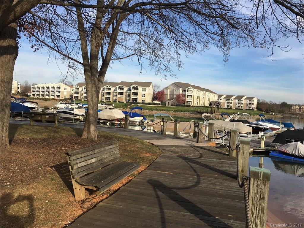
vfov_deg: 48.2
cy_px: 114
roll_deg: -4.3
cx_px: 152
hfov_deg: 61.7
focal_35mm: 29
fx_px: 255
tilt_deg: +0.3
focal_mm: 4.15
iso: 25
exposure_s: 1/1282
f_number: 2.2
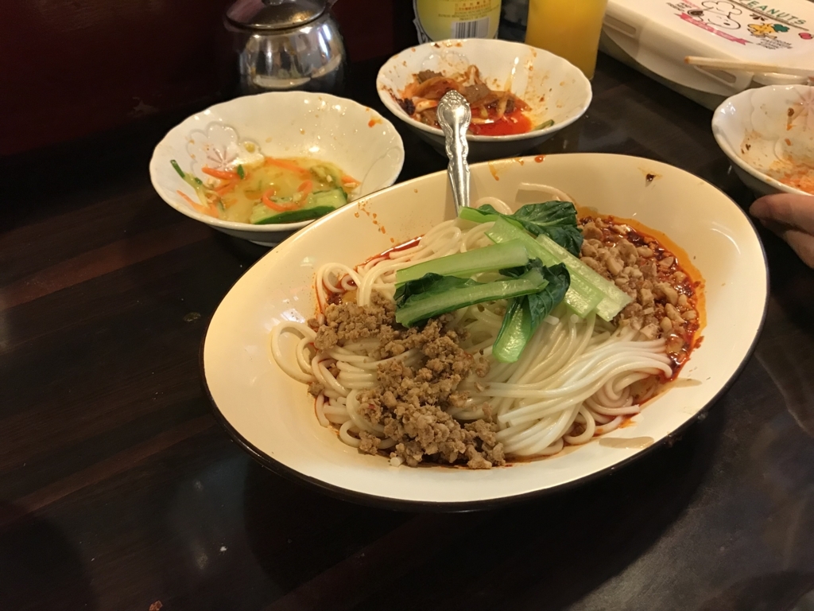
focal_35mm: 28
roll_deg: +0.2
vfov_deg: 49.7
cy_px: 306
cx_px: 407
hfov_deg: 63.4
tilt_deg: -44.1
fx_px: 658
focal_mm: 3.99
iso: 80
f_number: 1.8
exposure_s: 1/17
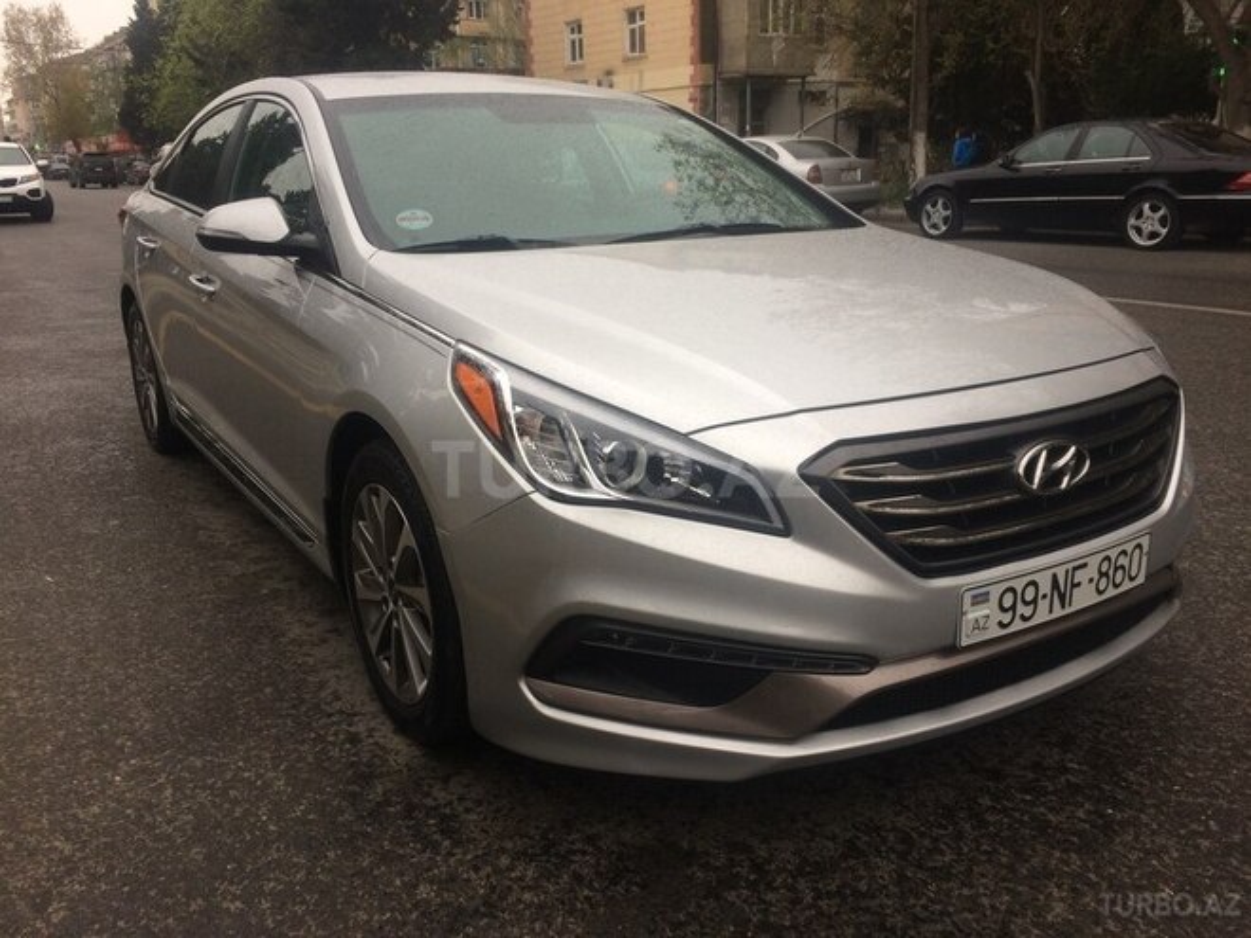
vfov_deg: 48.2
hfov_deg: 61.7
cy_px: 469
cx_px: 626
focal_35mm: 29
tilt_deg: -17.8
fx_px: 1048
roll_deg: -0.4
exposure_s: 1/100
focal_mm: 4.15
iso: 32
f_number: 2.2
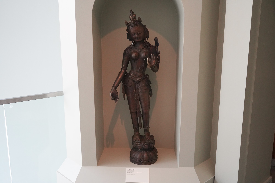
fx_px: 252
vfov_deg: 40.0
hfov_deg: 57.2
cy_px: 92
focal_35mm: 33
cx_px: 138
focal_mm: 33
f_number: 6.3
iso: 4000
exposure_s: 1/100
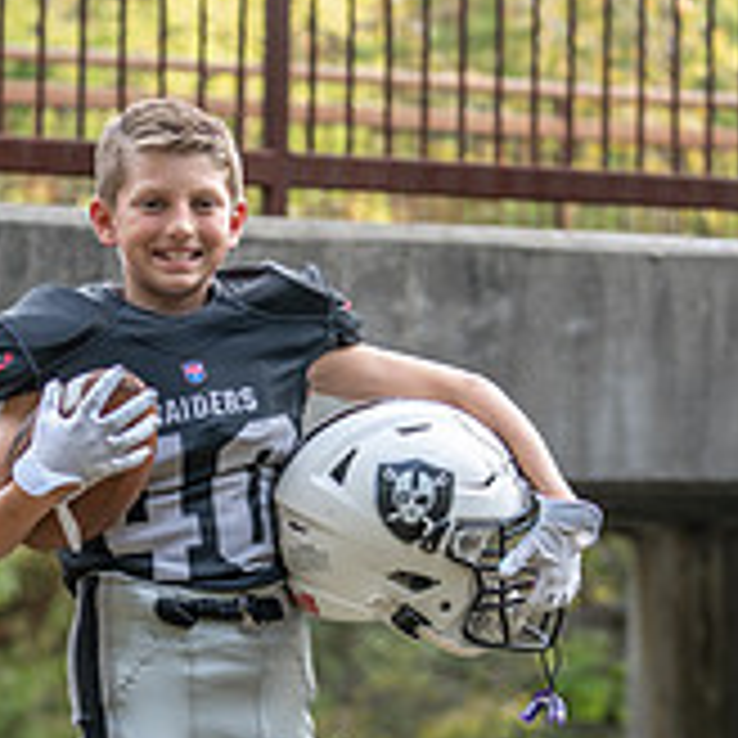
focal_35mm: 220
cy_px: 619
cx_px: 184
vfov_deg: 7.9
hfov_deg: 7.9
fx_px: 5306
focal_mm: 73
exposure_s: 1/320
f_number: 2.8
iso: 160
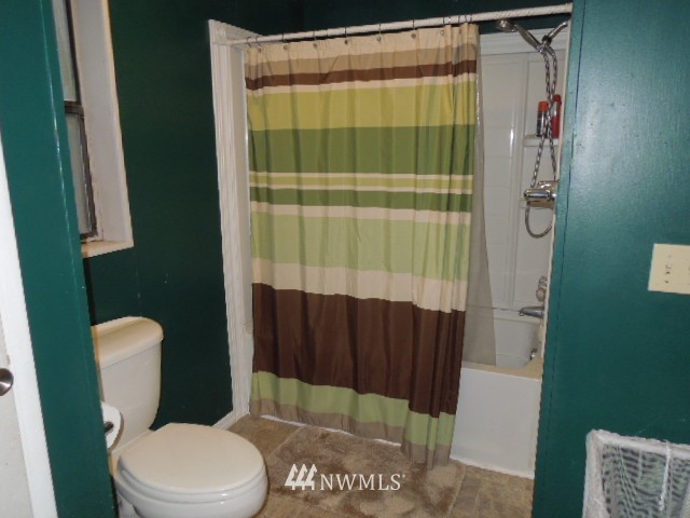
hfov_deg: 69.4
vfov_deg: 54.9
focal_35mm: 25
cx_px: 345
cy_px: 259
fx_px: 498
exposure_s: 1/30
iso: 200
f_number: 3.3
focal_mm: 4.5
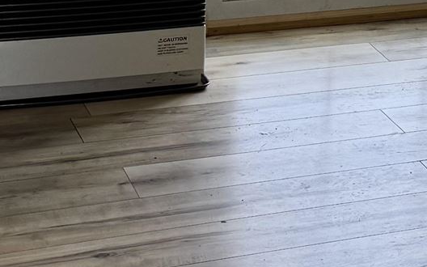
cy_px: -222
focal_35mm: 148
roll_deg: -2.3
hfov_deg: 12.7
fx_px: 1722
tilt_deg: -6.3
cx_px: 802
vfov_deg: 8.5
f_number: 1.78
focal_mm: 6.76
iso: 50
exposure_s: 1/120
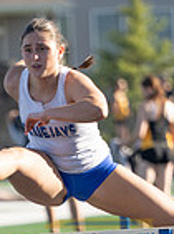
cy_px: 325
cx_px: 76
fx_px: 5117
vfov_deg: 2.6
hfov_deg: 1.9
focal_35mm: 760
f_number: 3.2
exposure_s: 1/1250
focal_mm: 165
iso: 160
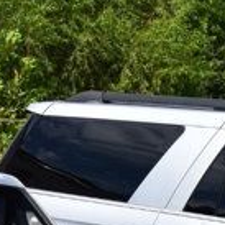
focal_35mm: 362
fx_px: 2662
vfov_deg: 4.8
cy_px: 374
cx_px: -181
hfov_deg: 4.8
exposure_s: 1/500
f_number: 11
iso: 280
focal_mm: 38
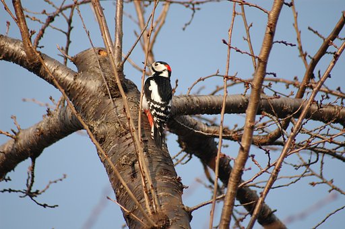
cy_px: 114
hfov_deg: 4.6
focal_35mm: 450
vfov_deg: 3.0
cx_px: 172
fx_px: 4307
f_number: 5.6
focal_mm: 300
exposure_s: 1/400
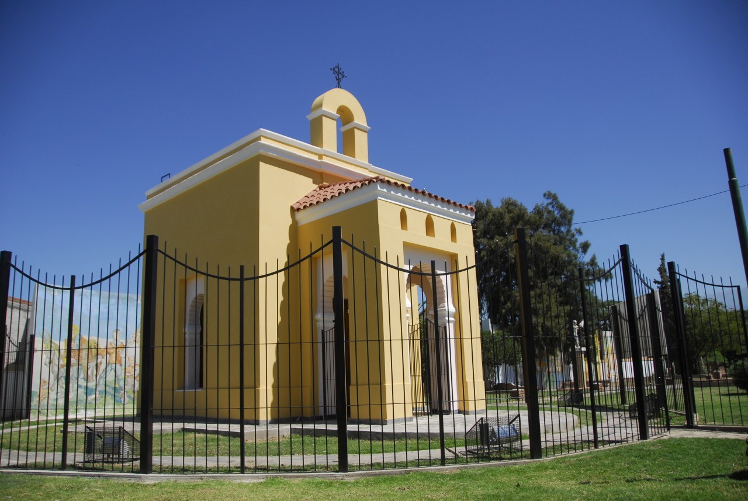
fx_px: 562
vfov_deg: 48.1
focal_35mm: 27
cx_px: 374
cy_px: 250
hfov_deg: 67.3
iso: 200
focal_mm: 18
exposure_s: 1/2500
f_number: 3.5
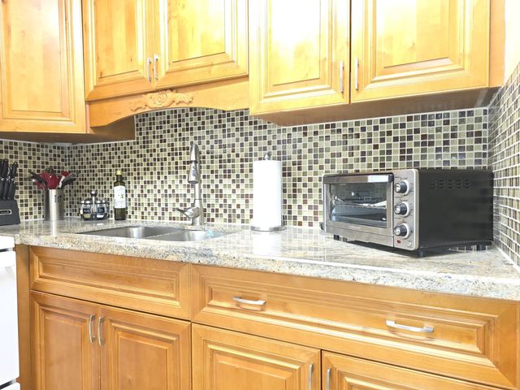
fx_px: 346
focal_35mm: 23
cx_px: 260
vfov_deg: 58.9
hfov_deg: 73.9
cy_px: 195
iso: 125
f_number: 1.7
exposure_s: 1/24
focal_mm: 6.3
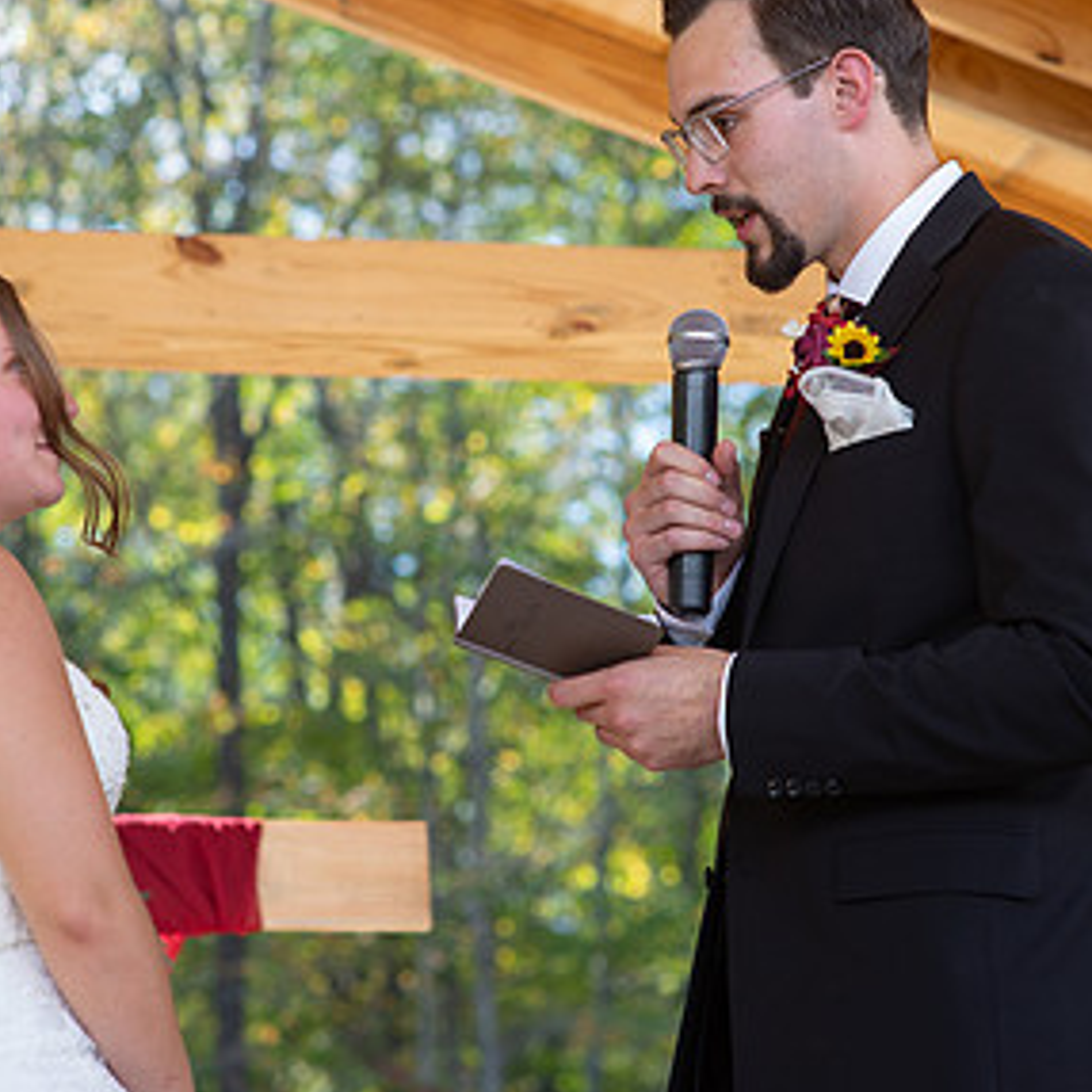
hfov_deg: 11.3
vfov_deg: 11.3
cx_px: 505
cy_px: 509
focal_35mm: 155
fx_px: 5532
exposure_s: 1/500
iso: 400
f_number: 4.5
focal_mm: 85
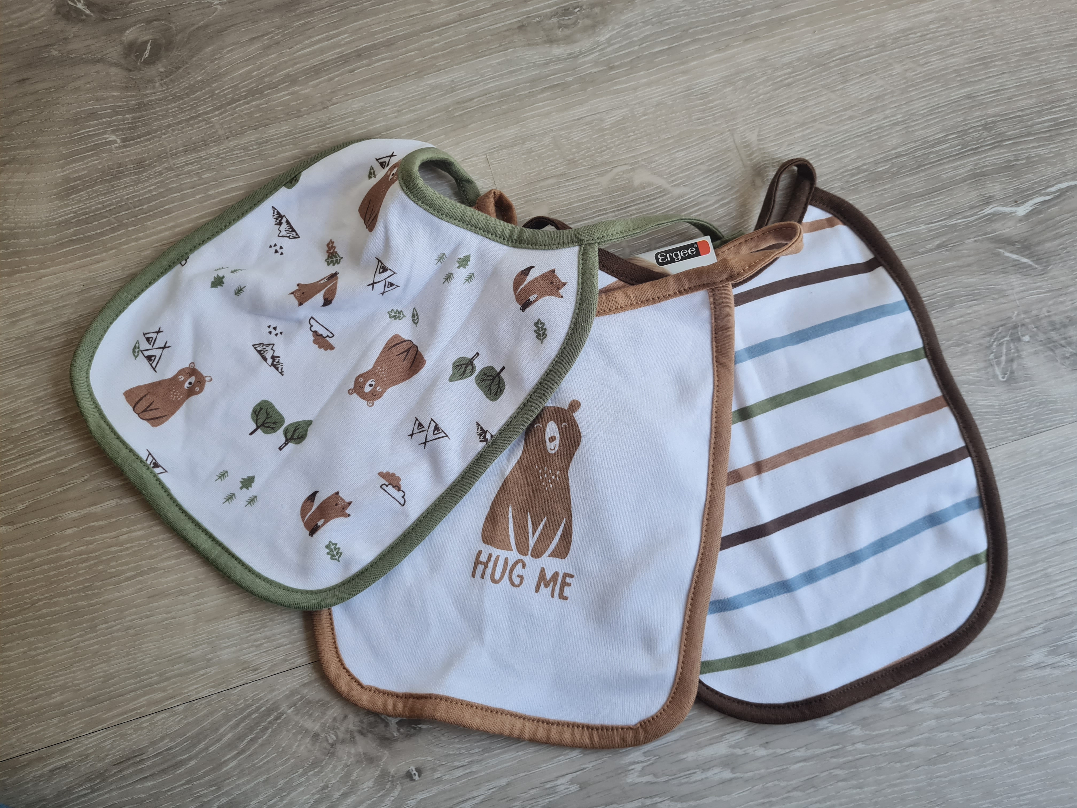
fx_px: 809
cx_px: 538
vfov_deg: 53.1
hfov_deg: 67.3
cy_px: 404
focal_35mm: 26
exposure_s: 1/100
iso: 100
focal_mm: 5.4
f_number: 1.8
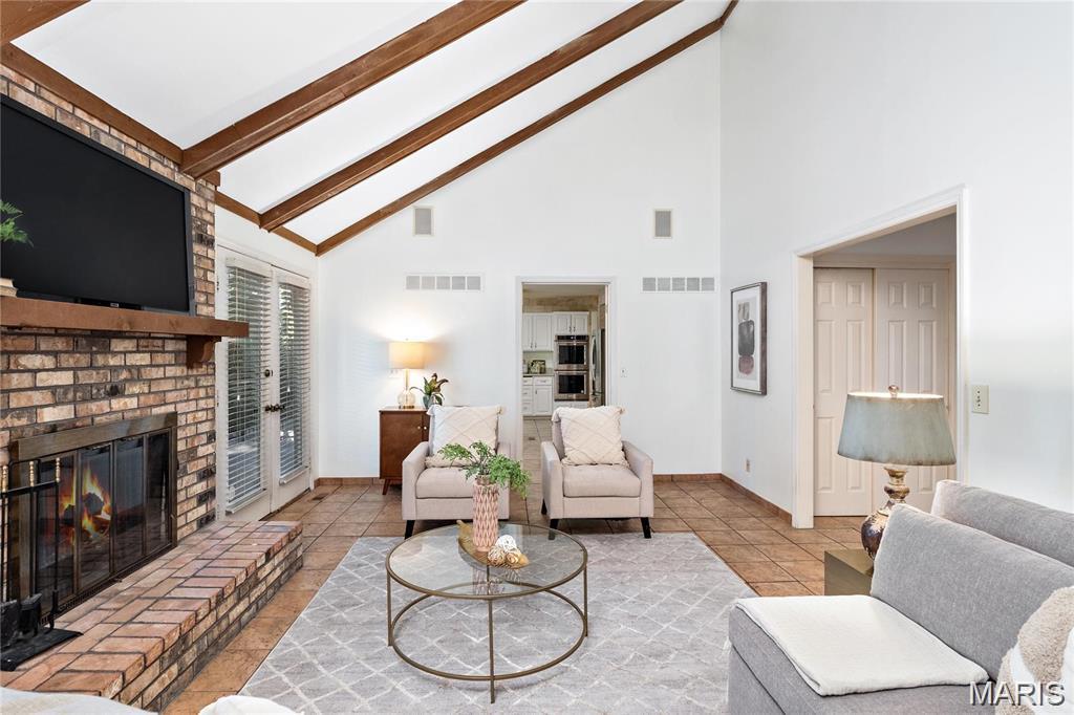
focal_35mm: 18
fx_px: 537
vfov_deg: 67.3
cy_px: 358
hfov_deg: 90.0
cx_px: 537
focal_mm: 9
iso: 400
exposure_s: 1/2
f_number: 5.6
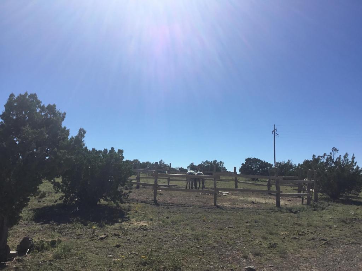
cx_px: 181
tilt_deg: +7.3
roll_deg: -0.5
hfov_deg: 58.4
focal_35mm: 31
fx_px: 324
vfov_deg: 45.4
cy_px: 136
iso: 25
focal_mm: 3.3
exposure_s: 1/2469
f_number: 2.4
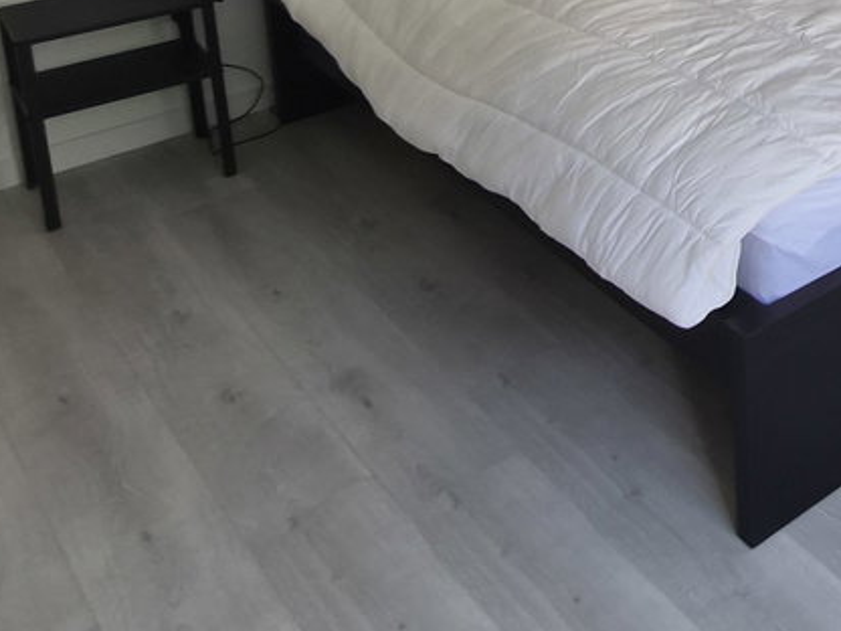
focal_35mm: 50
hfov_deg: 30.7
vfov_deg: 24.6
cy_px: -227
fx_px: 1215
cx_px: 1069
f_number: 2.2
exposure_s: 1/50
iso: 50
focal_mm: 1.7
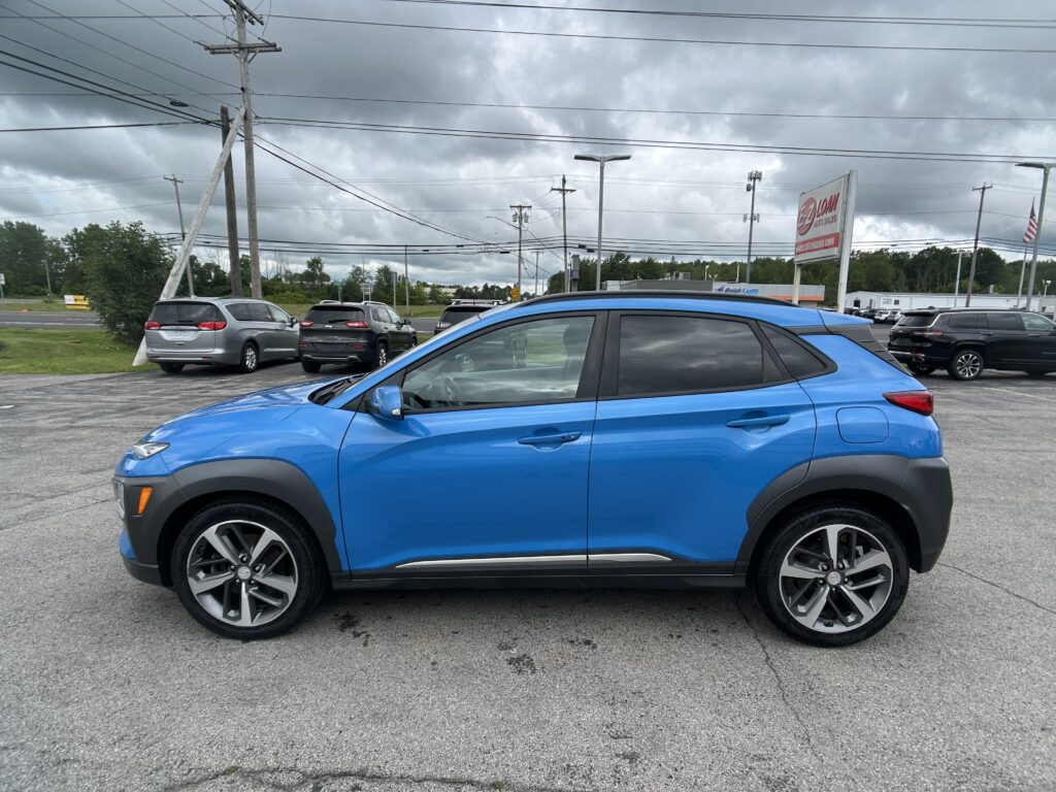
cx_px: 528
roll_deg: -0.8
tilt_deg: -9.2
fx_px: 793
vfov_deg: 53.1
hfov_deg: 67.3
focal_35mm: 26
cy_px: 396
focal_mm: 5.7
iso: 50
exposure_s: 1/2045
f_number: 1.5
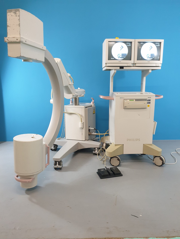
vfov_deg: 67.3
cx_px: 90
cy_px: 120
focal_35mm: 26
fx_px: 180
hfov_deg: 53.1
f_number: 2.4
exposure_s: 1/33
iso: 320
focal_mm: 4.3
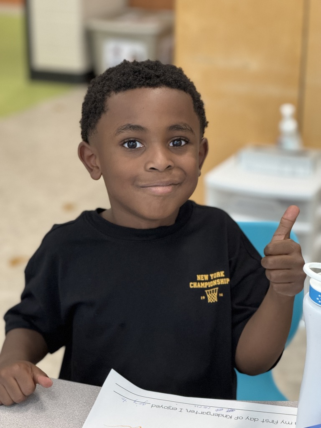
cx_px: 160
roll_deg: +0.3
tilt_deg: -17.9
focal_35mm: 77
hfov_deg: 19.1
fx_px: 952
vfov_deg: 25.3
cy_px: 214
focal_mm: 9
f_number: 2.8
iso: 400
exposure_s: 1/60
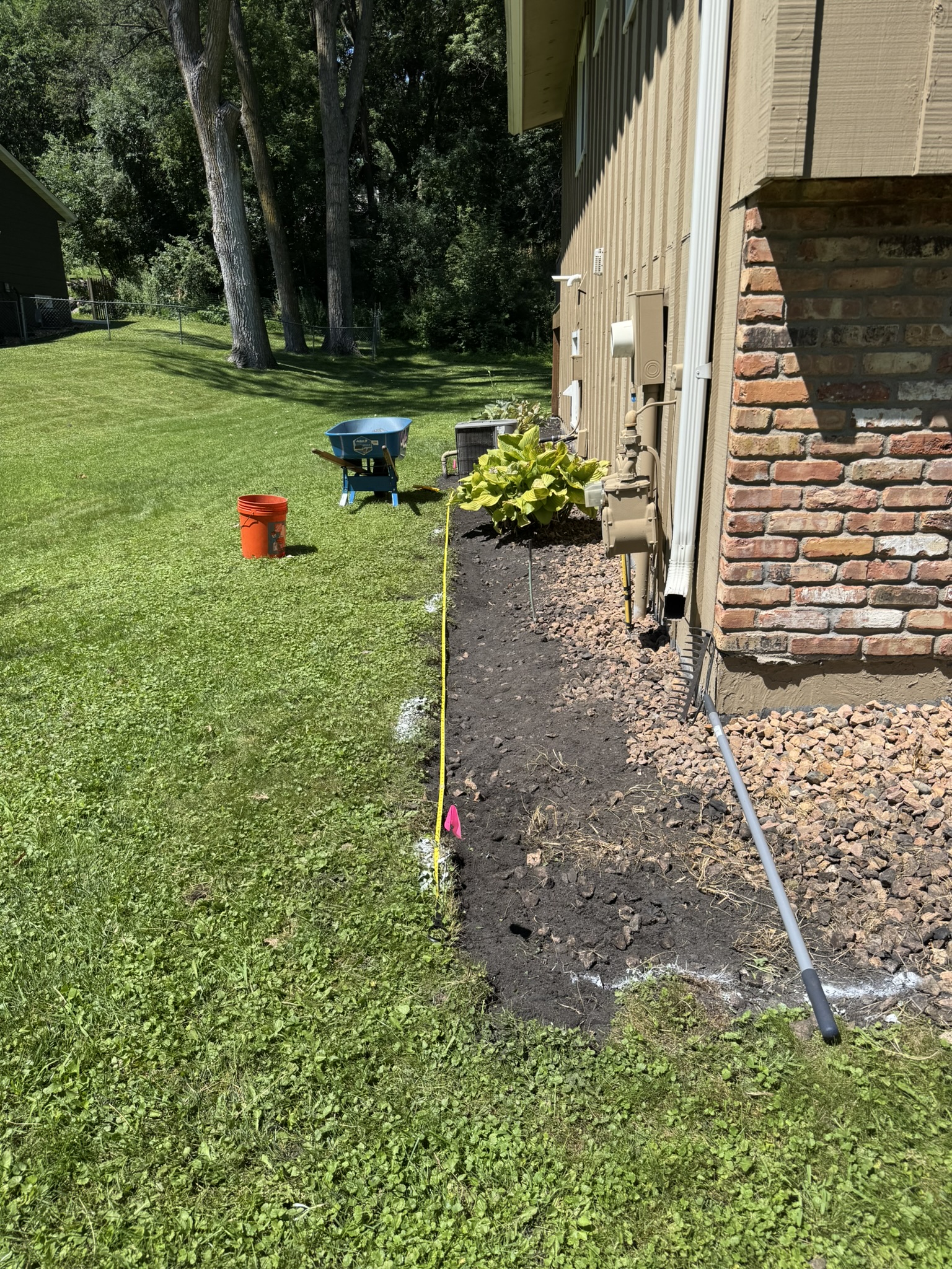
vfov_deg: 71.6
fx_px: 880
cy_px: 634
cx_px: 476
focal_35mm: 24
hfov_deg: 56.8
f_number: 1.78
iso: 80
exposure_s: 1/3247
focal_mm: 6.76
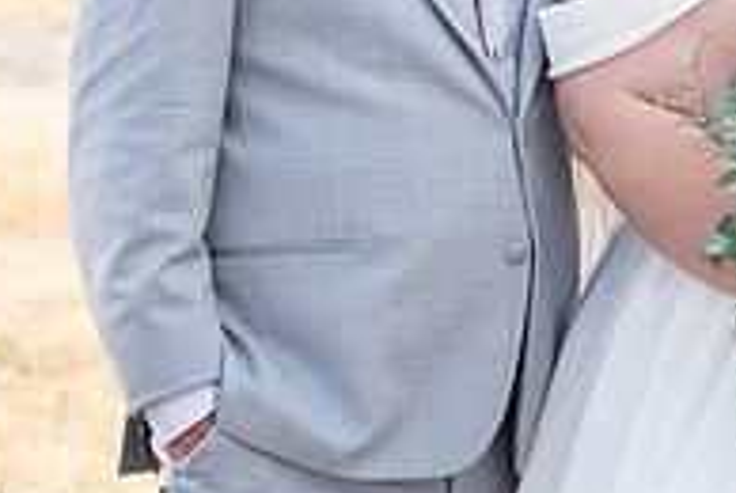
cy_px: -25
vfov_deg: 3.6
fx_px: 7740
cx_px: 1145
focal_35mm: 378
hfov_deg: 5.4
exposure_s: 1/400
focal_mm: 116
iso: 250
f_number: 5
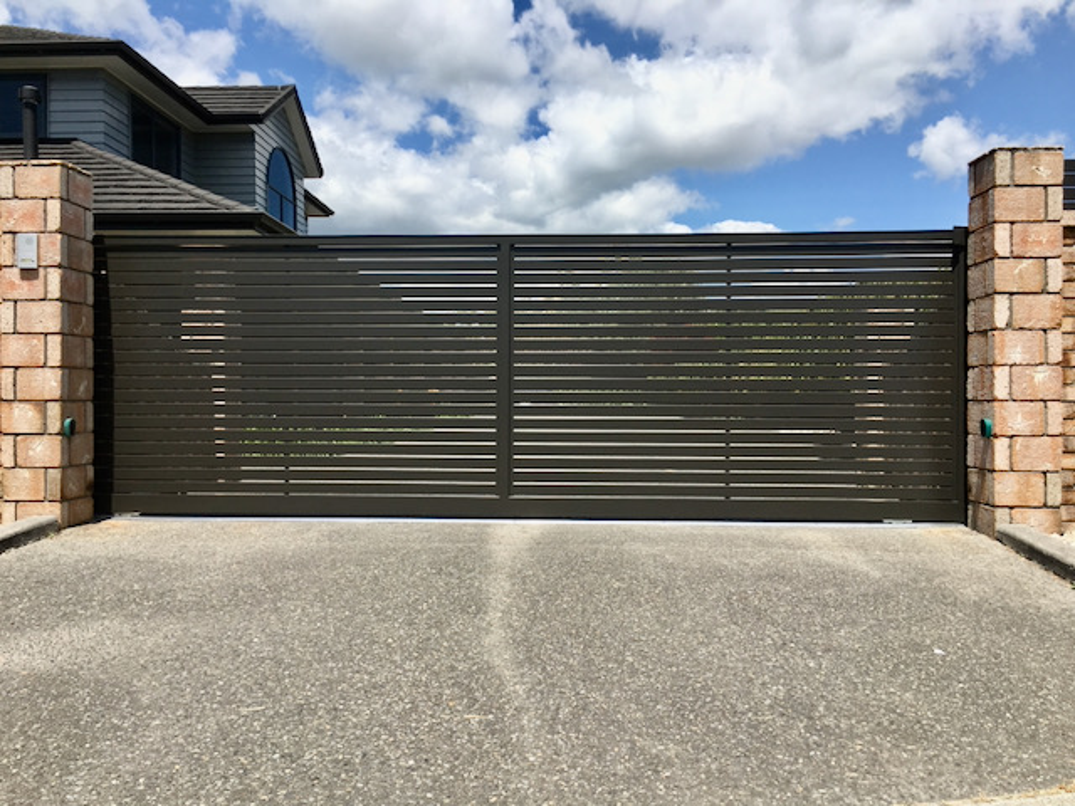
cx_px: 538
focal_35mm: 29
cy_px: 403
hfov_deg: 61.7
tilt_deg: -0.2
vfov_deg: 48.2
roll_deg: -0.1
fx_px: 901
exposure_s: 1/2024
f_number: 2.2
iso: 25
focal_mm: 4.15
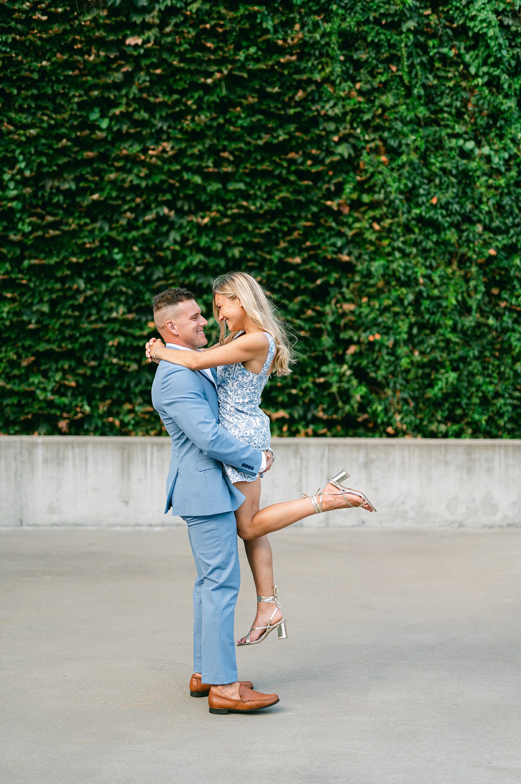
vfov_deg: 39.6
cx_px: 260
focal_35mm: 50
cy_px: 392
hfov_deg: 27.0
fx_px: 1087
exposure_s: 1/640
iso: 250
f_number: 1.6
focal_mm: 50
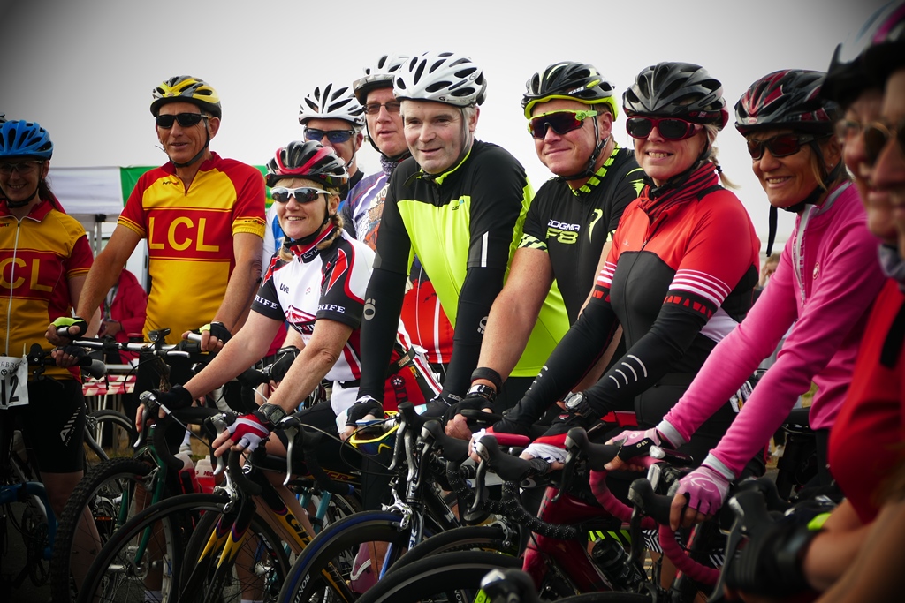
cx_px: 452
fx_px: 2690
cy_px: 302
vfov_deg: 12.8
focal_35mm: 107
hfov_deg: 19.1
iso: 125
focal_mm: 39.2
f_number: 3.9
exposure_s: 1/80
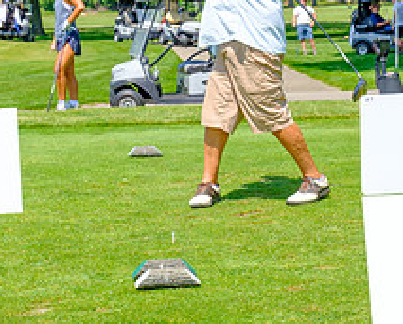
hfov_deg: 17.9
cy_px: 51
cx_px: 229
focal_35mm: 107
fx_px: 1278
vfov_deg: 14.3
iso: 200
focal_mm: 35.8
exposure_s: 1/320
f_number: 8
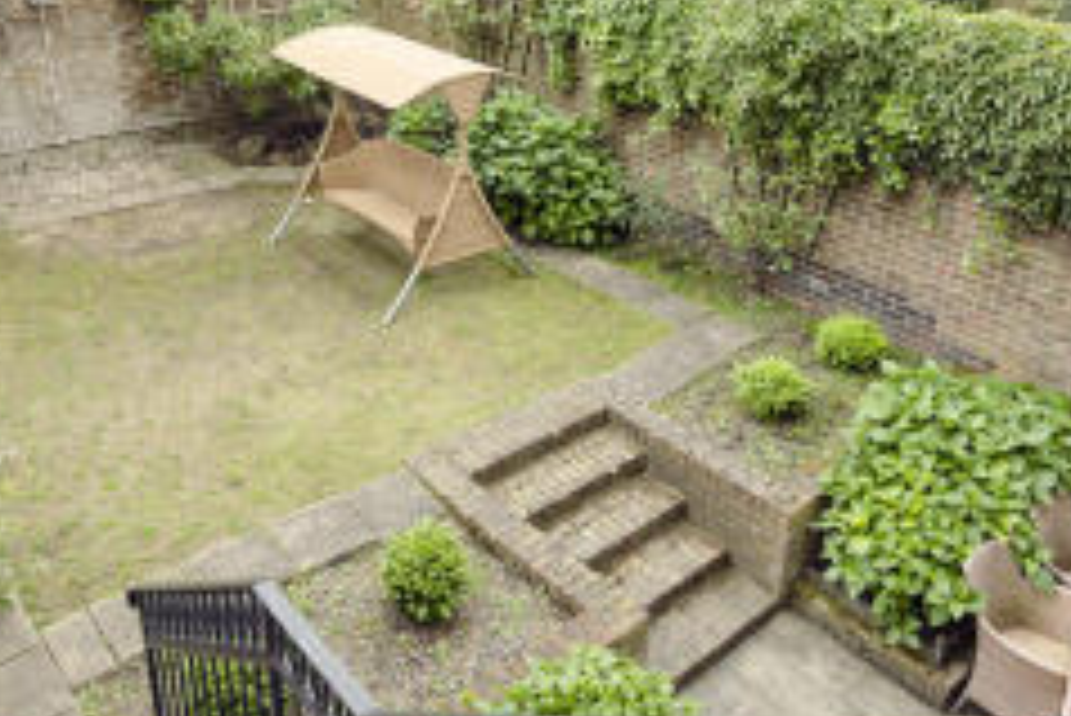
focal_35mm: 30
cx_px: 639
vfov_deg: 43.3
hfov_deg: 61.4
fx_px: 893
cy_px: 268
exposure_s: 1/80
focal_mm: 10
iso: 100
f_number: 4.5
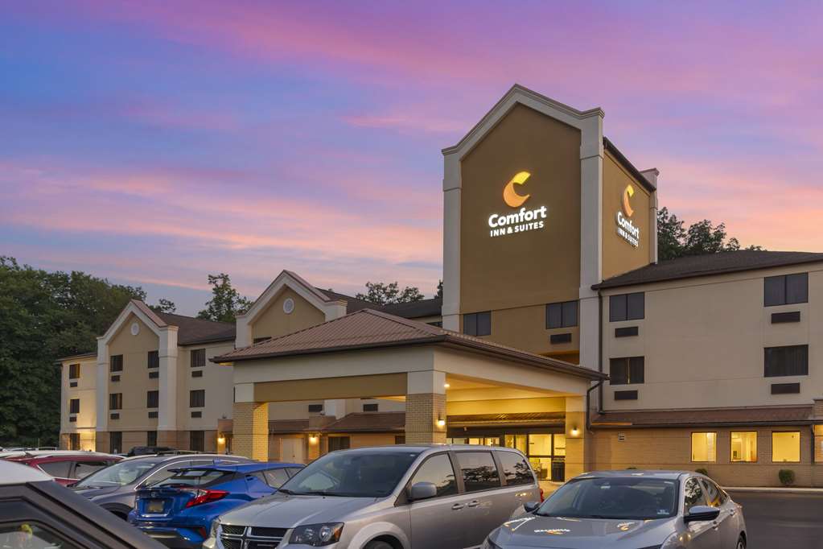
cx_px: 412
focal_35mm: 25
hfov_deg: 71.5
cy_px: 274
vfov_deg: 51.3
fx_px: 571
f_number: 9
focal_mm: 25
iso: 200
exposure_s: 4
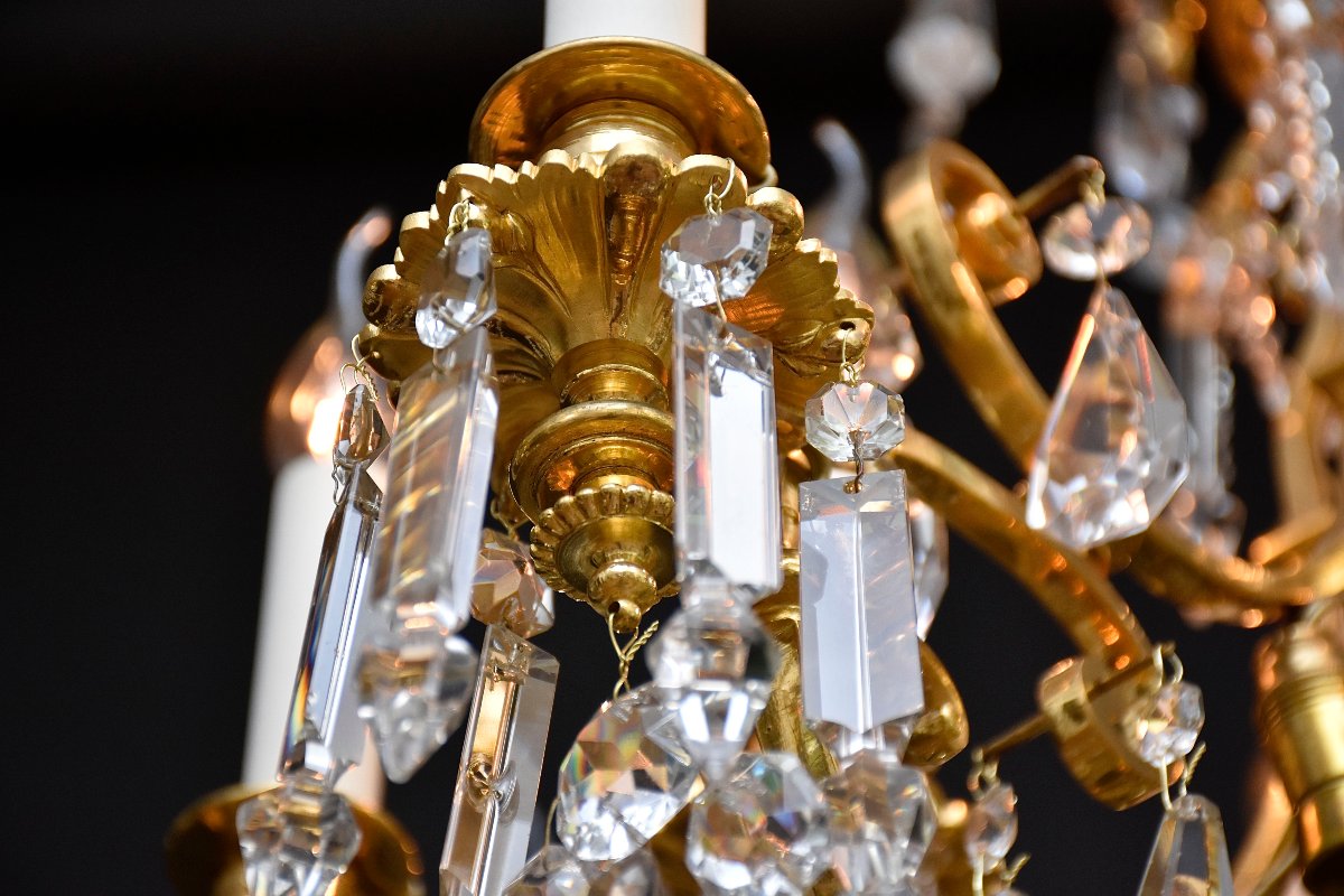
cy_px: 448
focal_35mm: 128
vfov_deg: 10.8
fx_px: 4760
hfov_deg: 16.1
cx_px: 672
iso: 900
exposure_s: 1/125
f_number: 5.3
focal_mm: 85
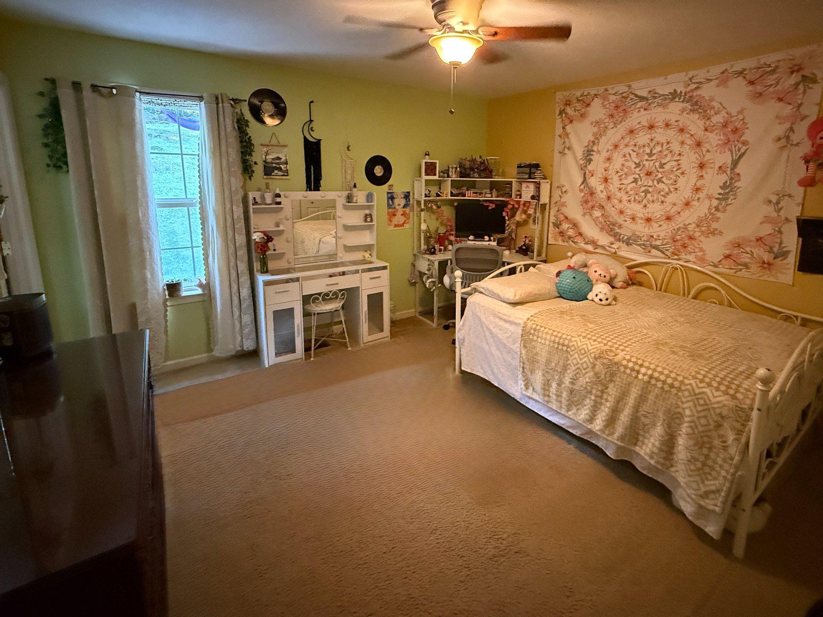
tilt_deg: -10.4
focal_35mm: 17
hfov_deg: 90.8
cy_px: 252
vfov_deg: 74.0
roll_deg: -0.8
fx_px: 404
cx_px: 448
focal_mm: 2.22
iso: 1250
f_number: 2.2
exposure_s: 1/60
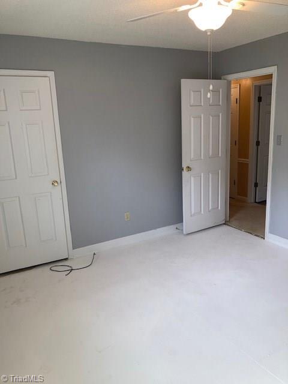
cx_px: 144
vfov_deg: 63.4
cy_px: 192
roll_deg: +1.5
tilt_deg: -13.2
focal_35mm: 28
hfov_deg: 49.7
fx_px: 311
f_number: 1.8
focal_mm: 3.99
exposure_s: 1/24
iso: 32
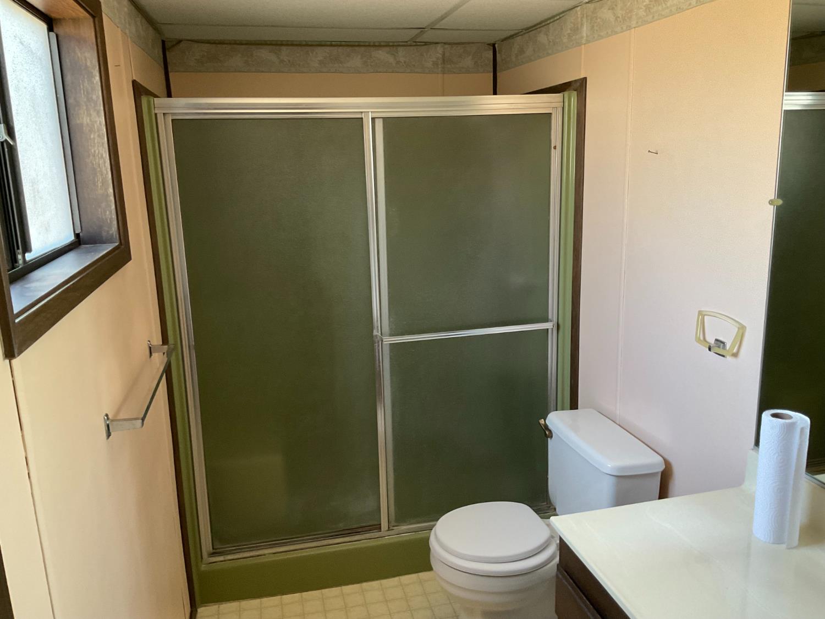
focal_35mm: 29
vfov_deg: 48.2
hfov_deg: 61.7
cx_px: 412
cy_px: 310
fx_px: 691
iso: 125
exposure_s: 1/60
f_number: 1.8
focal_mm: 3
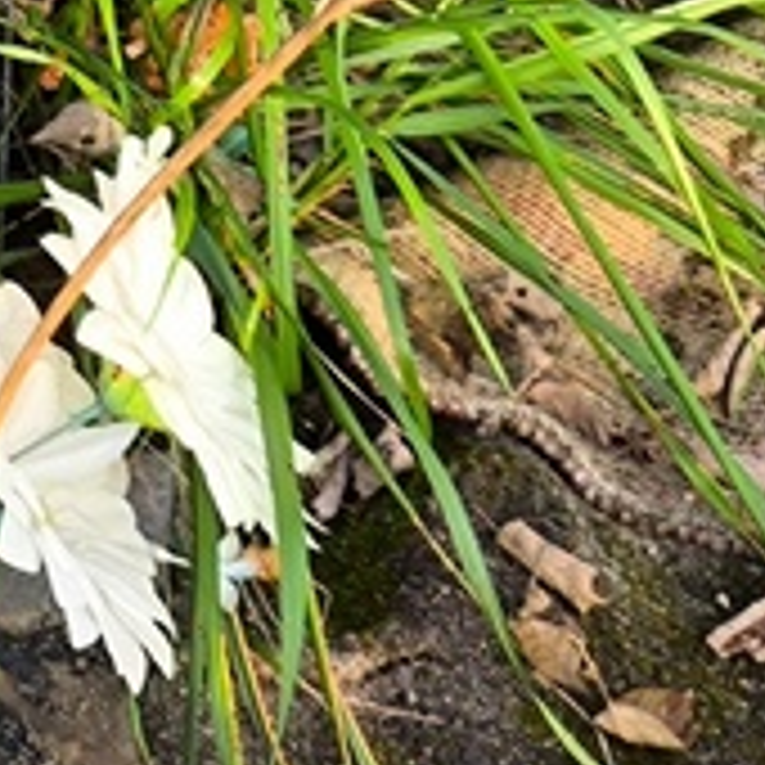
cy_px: -274
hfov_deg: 8.1
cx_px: -637
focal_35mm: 208
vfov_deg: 8.3
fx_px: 5201
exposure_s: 1/157
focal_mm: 4.71
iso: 50
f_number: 1.7
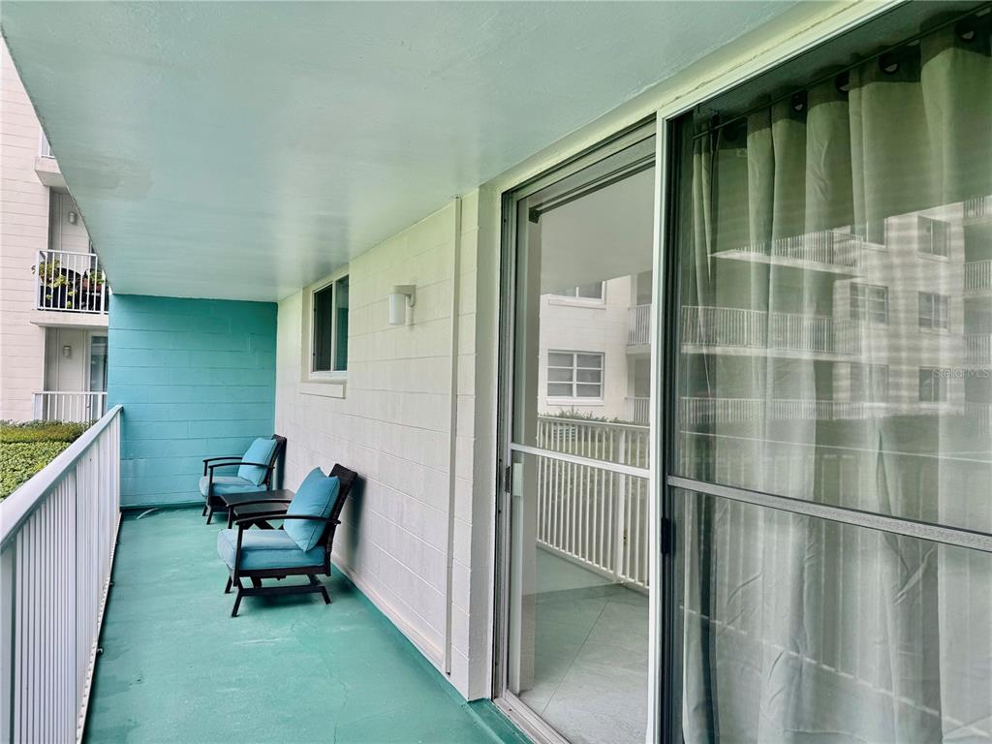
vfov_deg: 56.8
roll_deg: -0.6
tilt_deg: +0.6
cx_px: 496
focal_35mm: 24
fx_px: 688
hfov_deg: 71.6
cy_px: 372
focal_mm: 6.76
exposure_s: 1/264
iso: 64
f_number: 1.78
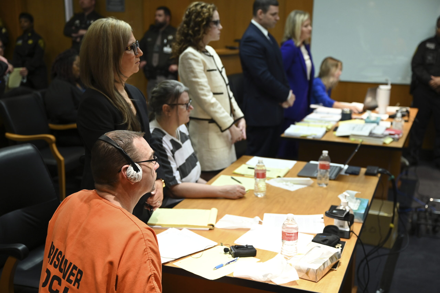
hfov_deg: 40.4
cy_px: 146
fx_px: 598
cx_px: 220
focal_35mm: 49
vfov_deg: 27.5
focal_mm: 49
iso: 1600
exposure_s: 1/125
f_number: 3.5
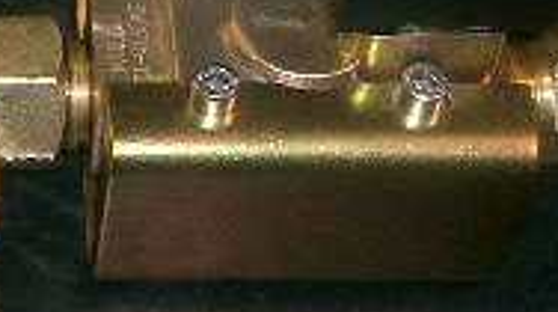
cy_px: 122
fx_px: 2142
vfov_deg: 8.3
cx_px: -187
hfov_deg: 14.2
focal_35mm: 145
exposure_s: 1/50
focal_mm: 8
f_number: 4.8
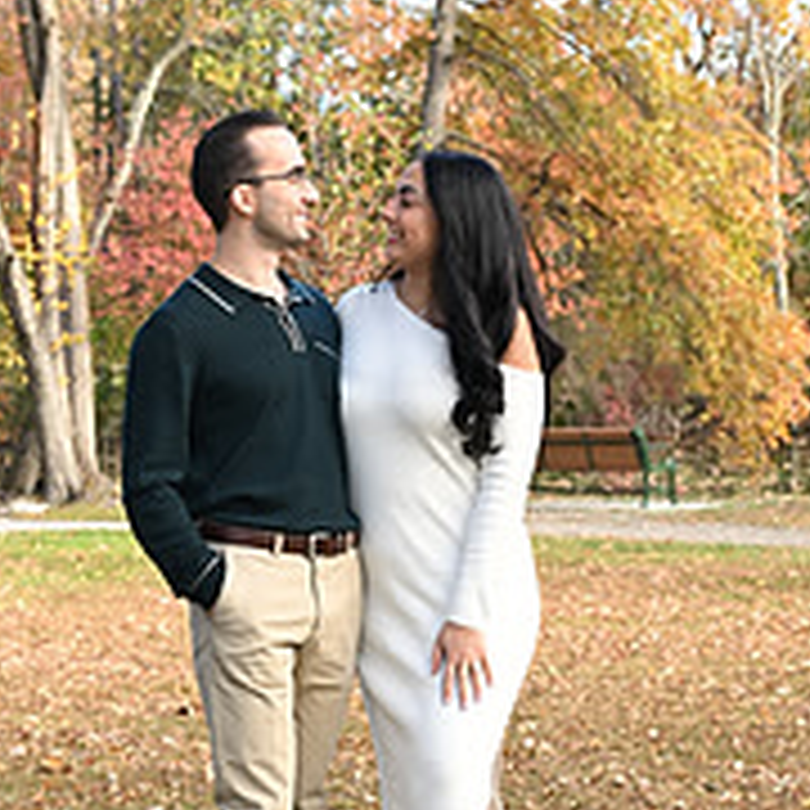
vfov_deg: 15.6
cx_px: 439
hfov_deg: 15.6
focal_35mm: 112
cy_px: 410
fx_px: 2965
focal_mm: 41
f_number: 6.3
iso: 200
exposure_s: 1/80
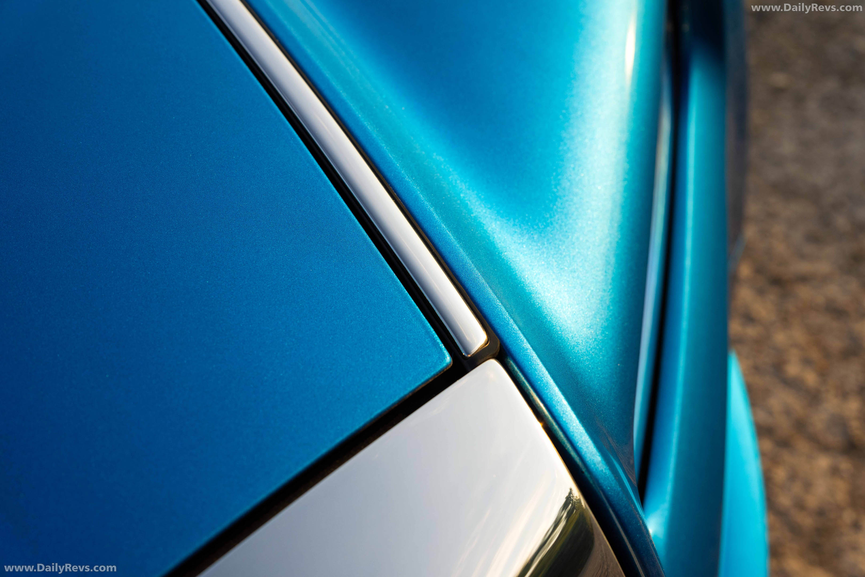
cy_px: 288
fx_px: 1201
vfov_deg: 27.0
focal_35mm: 50
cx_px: 432
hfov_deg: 39.6
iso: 400
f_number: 6.3
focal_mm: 50
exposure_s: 1/320
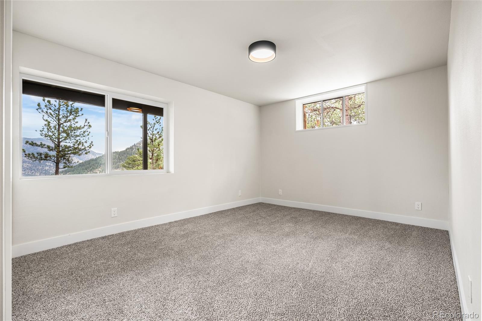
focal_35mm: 16
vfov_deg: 73.7
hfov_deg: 96.7
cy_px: 160
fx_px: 214
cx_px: 241
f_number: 8
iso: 200
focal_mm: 16
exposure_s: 1/1.25
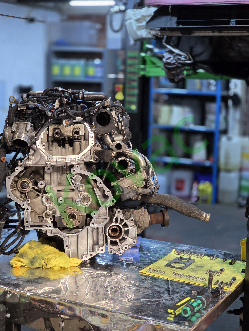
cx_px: 124
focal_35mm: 69
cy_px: 166
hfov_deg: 21.3
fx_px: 662
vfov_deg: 28.2
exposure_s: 1/50
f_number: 2.4
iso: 200
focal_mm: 7.9
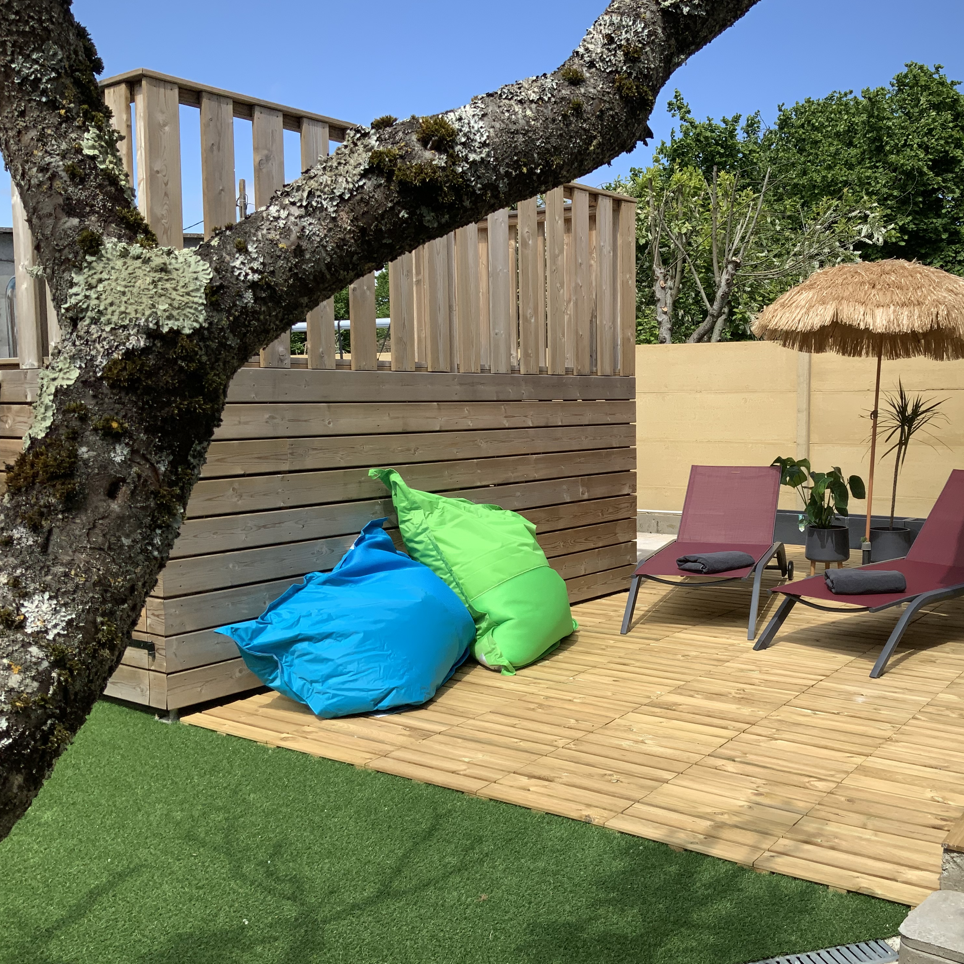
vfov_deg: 47.2
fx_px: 1103
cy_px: 486
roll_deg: +0.8
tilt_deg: -5.8
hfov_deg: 46.5
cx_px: 636
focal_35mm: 35
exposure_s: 1/2538
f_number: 1.8
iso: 20
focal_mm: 3
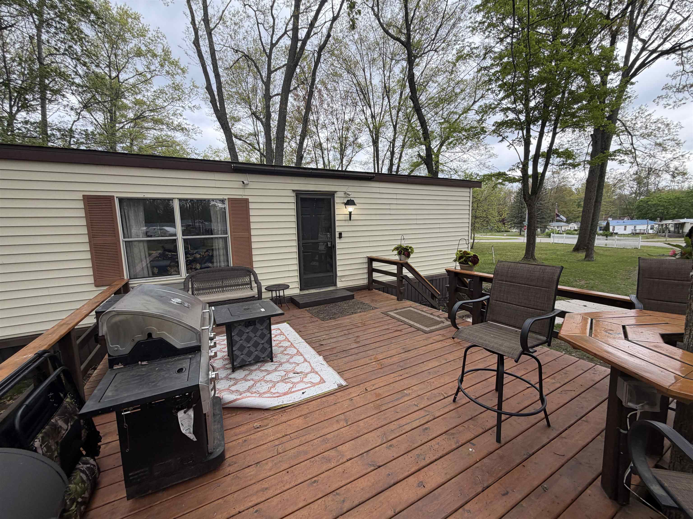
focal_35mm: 14
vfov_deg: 85.7
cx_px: 346
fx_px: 280
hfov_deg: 102.1
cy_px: 260
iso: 40
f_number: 2.2
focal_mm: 2.22
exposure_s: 1/148
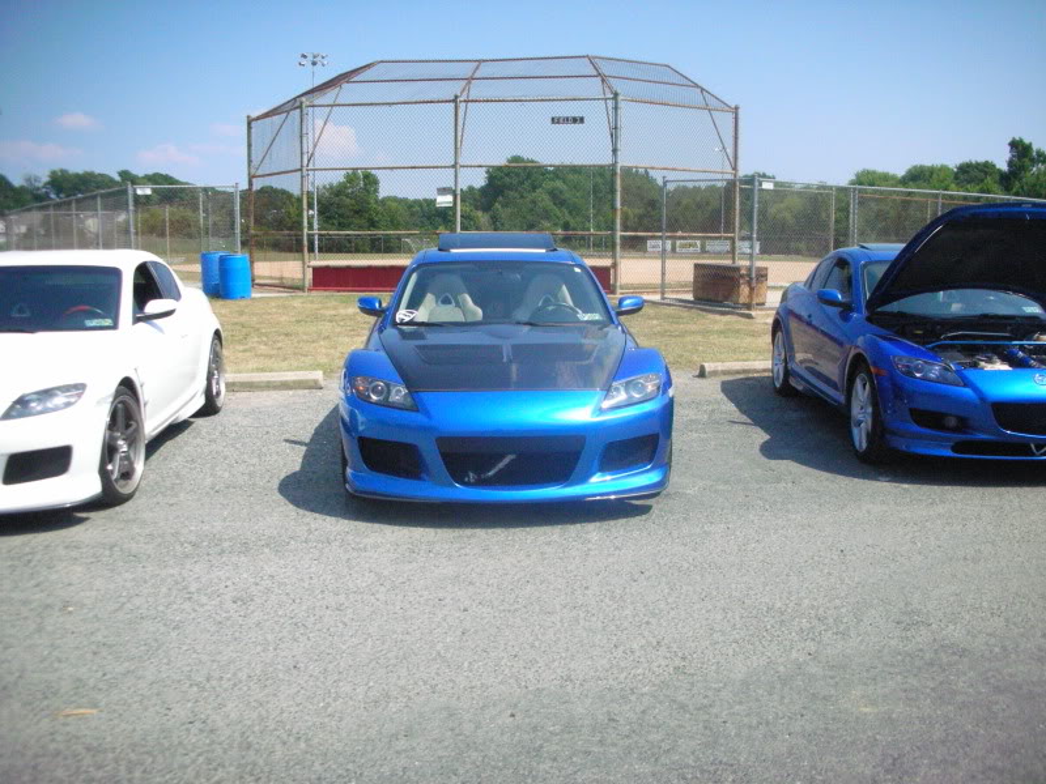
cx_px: 523
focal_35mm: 35
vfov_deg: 40.7
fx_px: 1058
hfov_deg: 52.6
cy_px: 392
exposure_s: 1/500
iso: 400
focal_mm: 5.8
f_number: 8.5
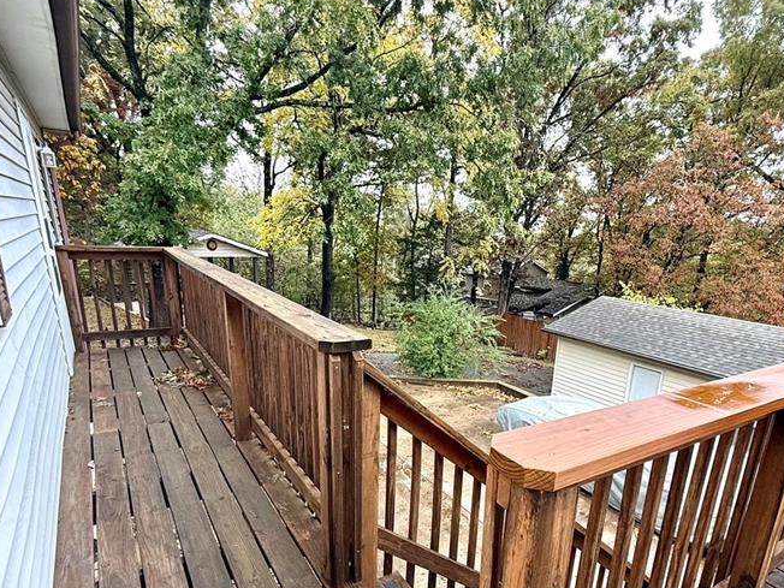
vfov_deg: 59.8
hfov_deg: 75.9
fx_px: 498
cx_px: 450
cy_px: 386
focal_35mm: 22
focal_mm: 2.22
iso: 160
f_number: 2.2
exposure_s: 1/99
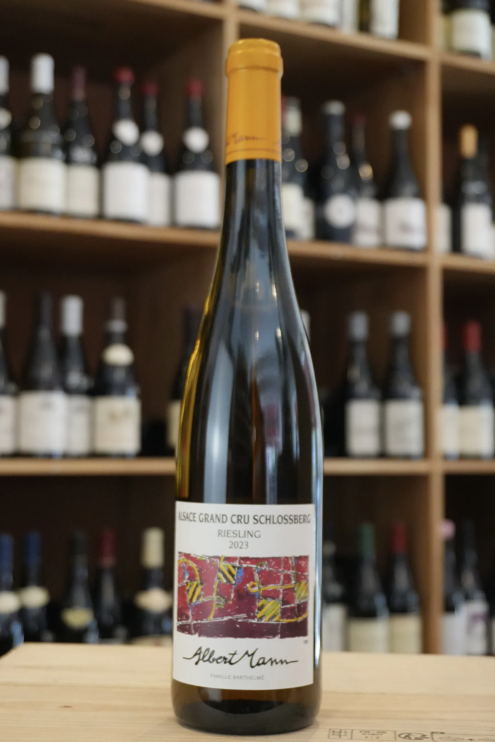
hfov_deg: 25.8
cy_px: 371
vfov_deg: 37.8
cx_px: 248
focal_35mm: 52
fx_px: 1083
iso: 4000
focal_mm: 35
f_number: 5.6
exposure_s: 1/160
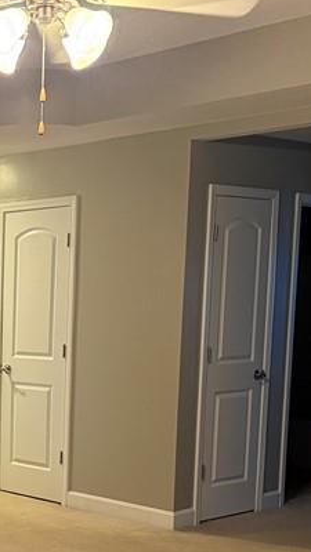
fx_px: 982
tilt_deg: -7.1
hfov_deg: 16.4
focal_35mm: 67
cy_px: 432
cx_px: -156
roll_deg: +0.0
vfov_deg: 30.8
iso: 400
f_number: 1.78
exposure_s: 1/60
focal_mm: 6.76
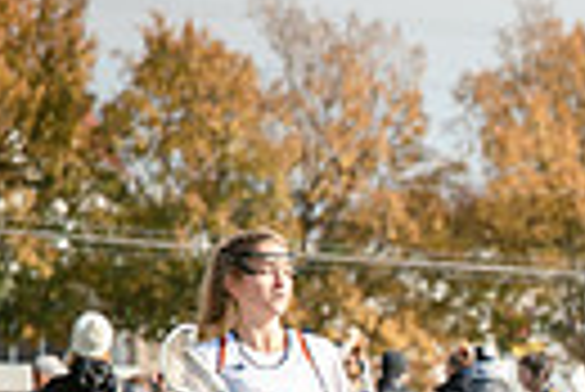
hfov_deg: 2.4
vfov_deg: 1.6
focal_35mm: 844
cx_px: 1496
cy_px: 777
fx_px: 13730
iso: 250
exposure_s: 1/1600
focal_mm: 160
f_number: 5
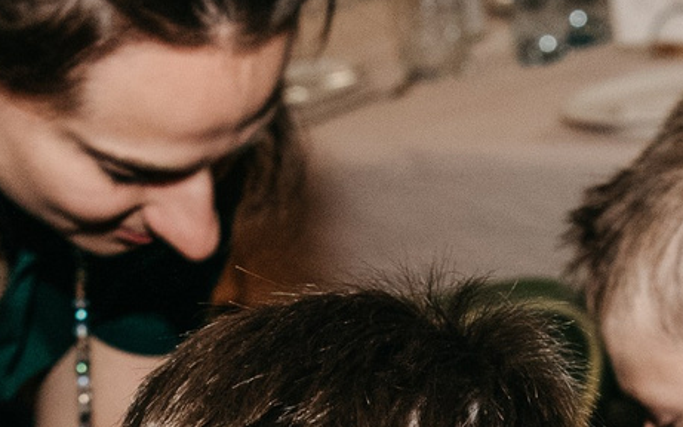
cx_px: 381
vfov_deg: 8.1
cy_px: 1082
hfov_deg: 14.2
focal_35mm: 147
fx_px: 2736
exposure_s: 1/160
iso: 640
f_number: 4.5
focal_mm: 26
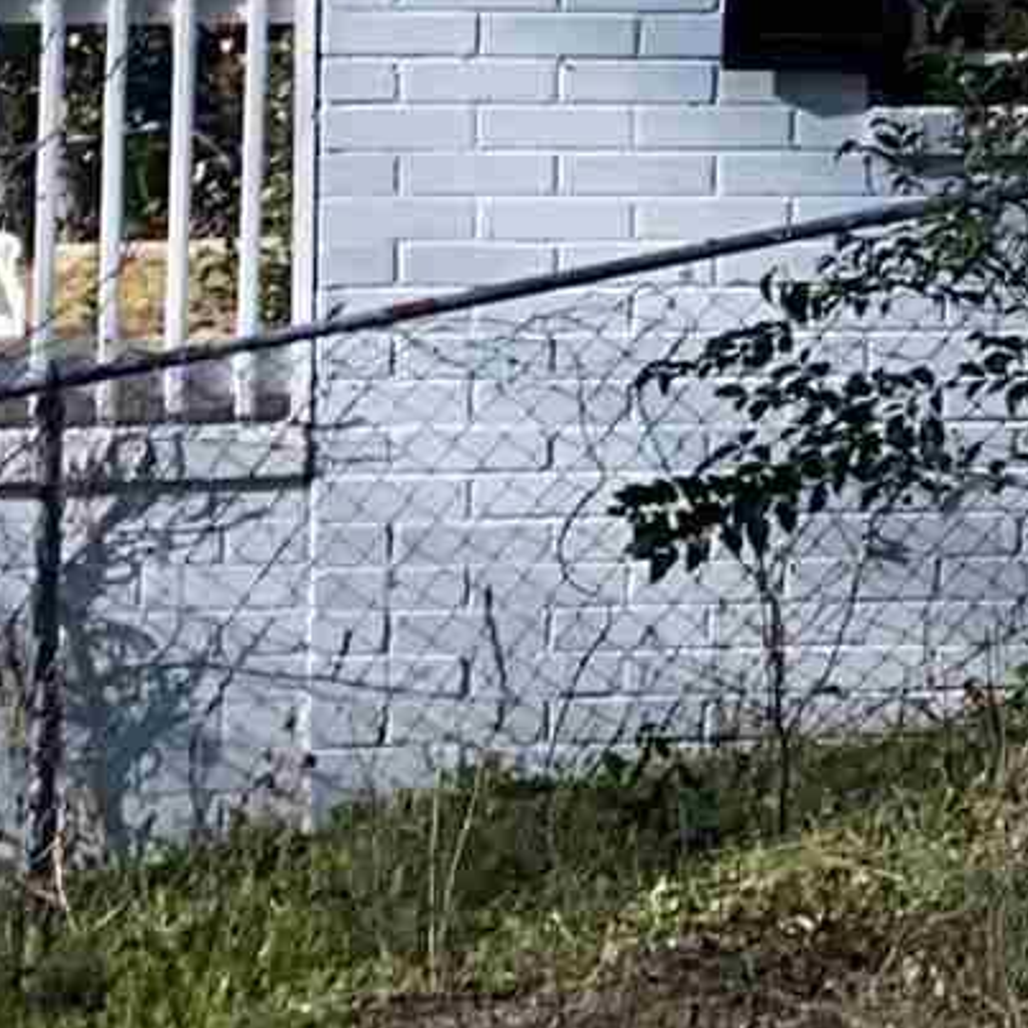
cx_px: 2719
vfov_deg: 9.9
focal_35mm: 175
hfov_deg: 8.8
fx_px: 5880
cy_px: -151
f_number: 1.8
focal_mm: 4.25
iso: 32
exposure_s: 1/2141
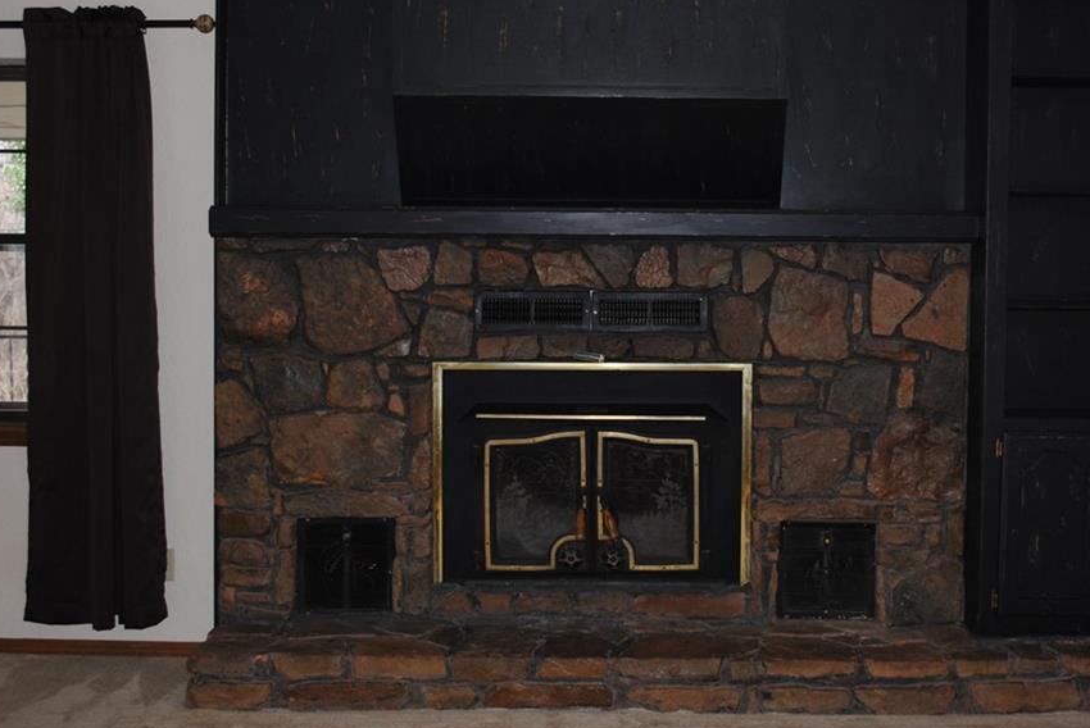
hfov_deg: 41.7
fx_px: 1424
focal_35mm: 47
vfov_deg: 28.7
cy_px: 311
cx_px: 639
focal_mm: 26
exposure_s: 1/60
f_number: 4.2
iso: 200
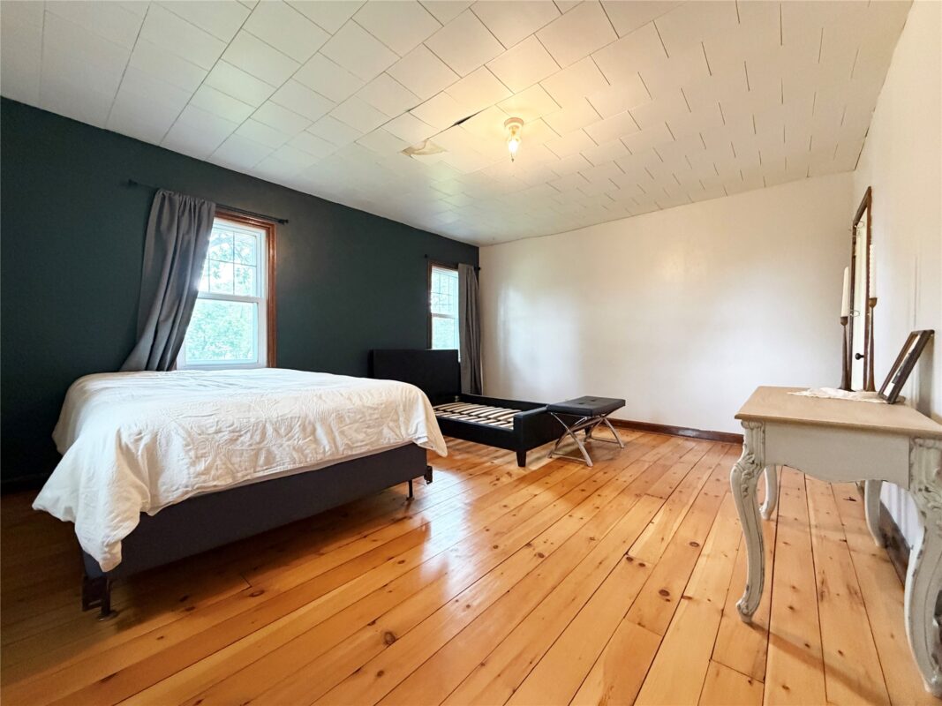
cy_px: 353
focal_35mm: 14
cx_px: 471
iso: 500
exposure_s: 1/60
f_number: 2.2
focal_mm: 2.22
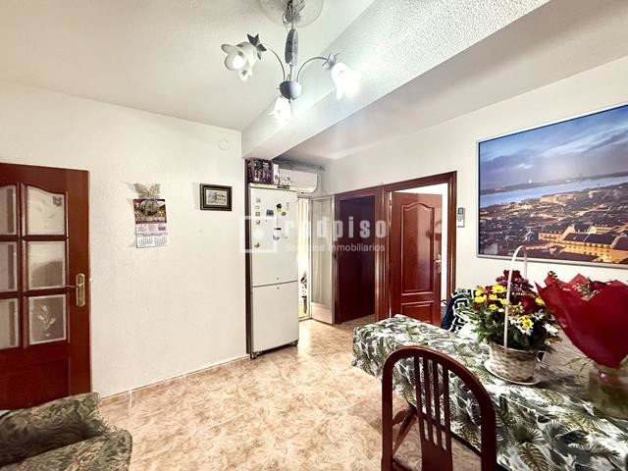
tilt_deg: -0.4
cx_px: 314
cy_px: 236
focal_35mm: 14
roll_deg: +0.5
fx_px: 254
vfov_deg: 85.7
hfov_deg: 102.1
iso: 640
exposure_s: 1/60
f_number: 2.2
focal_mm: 2.22
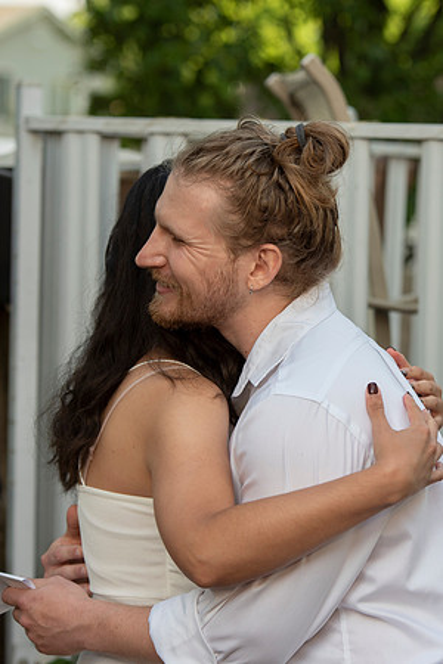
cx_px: 365
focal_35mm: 160
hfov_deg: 8.6
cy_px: 327
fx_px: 2947
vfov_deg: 12.9
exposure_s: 1/200
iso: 100
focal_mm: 105
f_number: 4
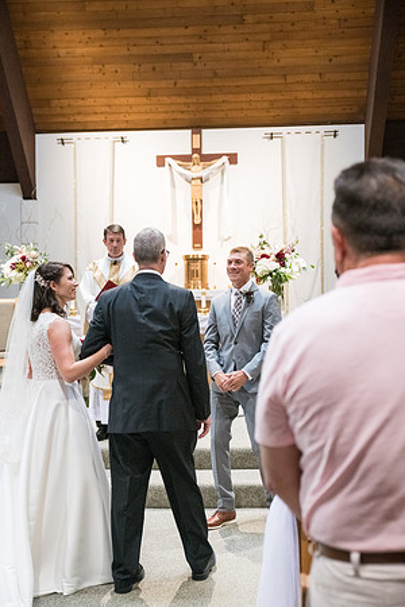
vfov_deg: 42.7
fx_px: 776
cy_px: 304
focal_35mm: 46
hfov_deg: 29.2
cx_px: 202
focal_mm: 46
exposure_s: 1/320
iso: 2500
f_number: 4
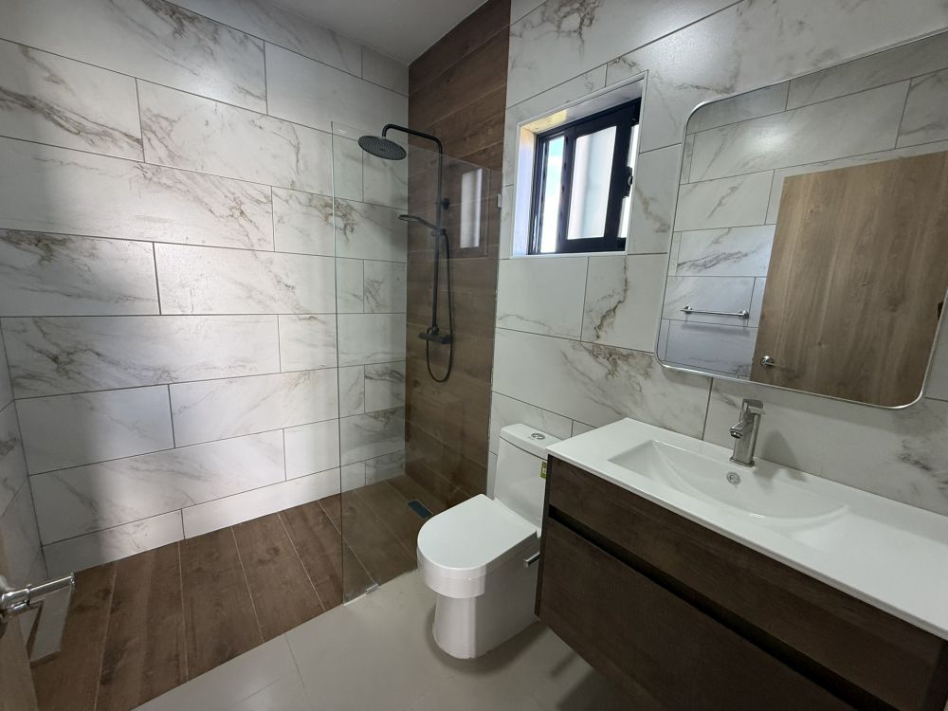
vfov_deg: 85.7
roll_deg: -2.7
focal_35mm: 14
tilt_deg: -9.2
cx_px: 474
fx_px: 383
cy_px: 356
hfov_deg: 102.1
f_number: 2.2
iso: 200
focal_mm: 2.22
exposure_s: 1/99
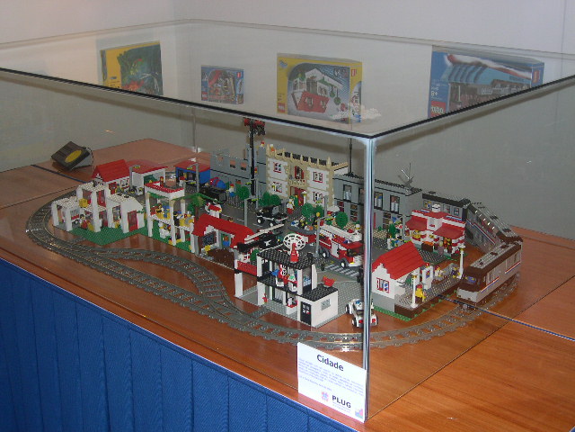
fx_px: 781
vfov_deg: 30.9
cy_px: 216
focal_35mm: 47
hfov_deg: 40.4
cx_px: 288
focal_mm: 10.1
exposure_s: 1/60
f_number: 3.1
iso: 133
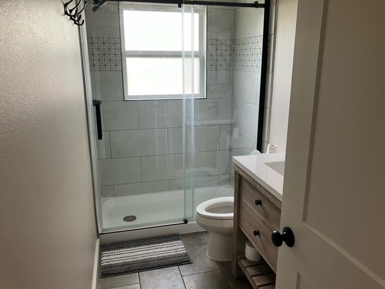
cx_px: 192
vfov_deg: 49.7
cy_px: 144
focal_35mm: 28
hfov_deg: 63.4
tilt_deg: -15.1
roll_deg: +0.5
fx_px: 311
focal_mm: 3.99
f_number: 1.8
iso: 100
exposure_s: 1/60
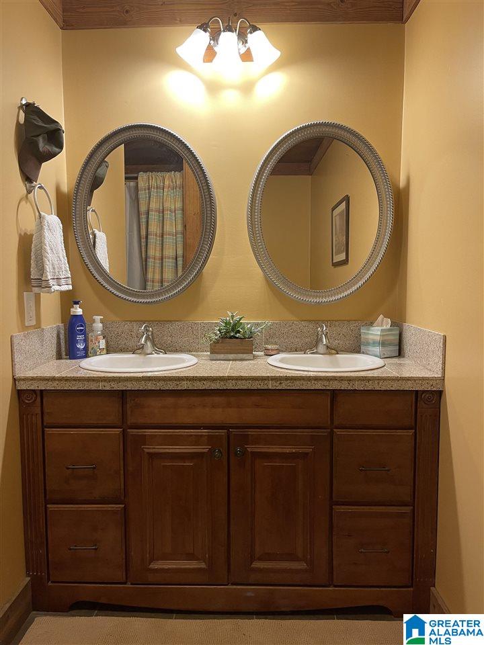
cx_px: 242
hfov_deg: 53.1
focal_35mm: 26
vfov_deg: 67.3
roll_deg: +0.0
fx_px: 485
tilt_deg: -5.1
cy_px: 322
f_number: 1.6
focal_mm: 5.1
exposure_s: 1/60
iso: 160
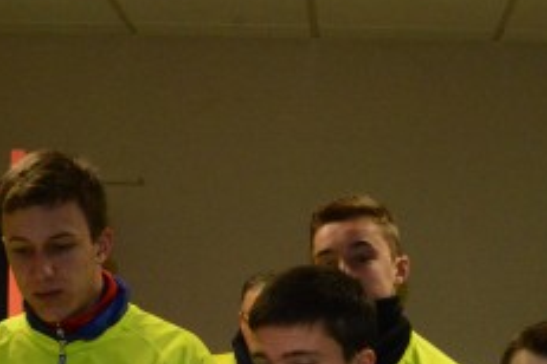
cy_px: 438
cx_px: 348
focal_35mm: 97
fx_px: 1474
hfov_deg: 21.0
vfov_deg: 13.7
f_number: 8
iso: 6400
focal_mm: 32
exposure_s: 1/250
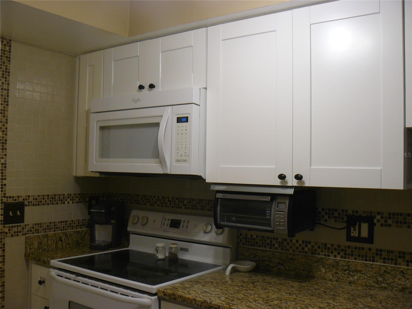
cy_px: 154
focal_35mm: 36
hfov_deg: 51.4
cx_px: 206
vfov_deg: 39.7
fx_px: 428
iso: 100
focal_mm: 6
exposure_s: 1/40
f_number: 2.8
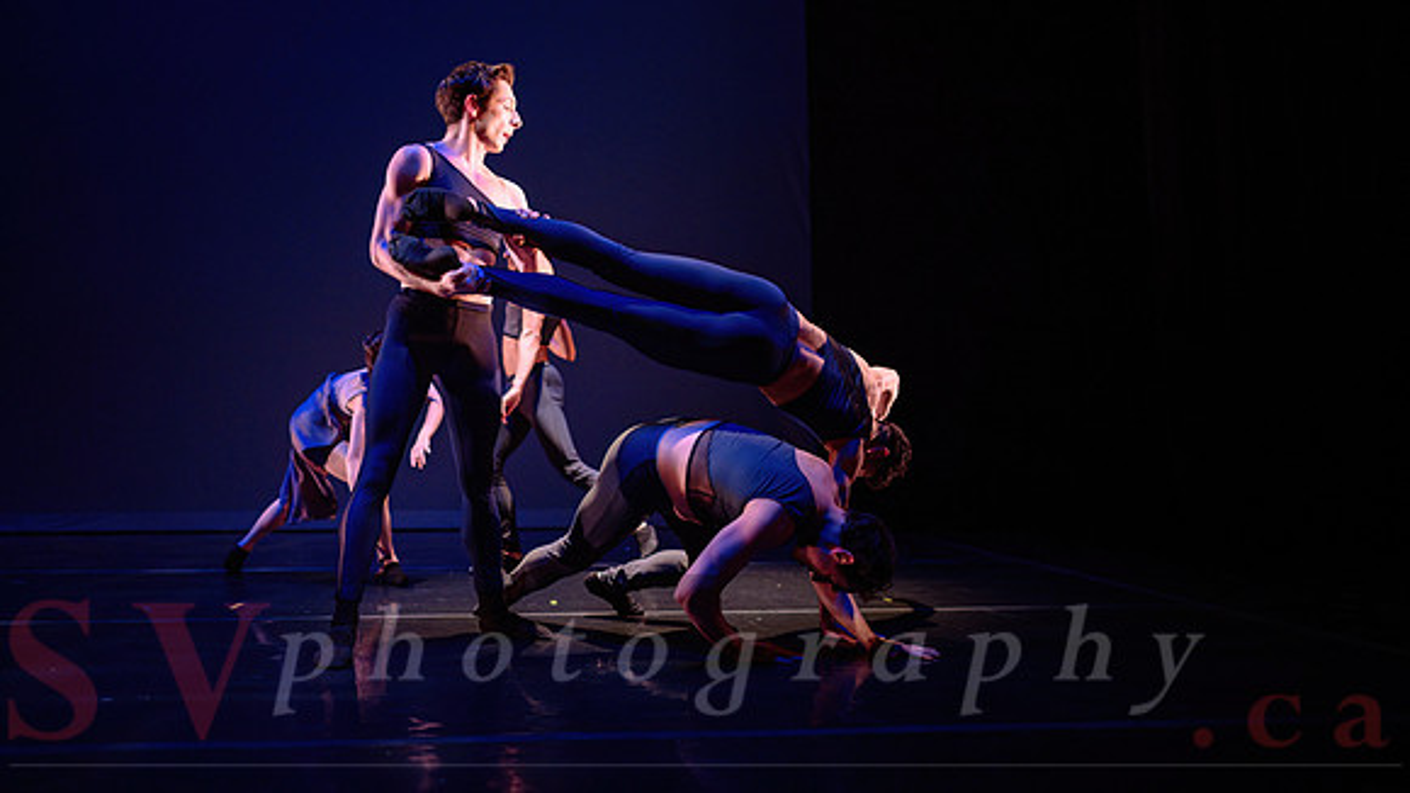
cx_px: 639
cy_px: 393
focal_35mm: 28
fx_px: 1040
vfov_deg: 41.7
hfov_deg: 68.1
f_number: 1.4
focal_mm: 24
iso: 1000
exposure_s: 1/400
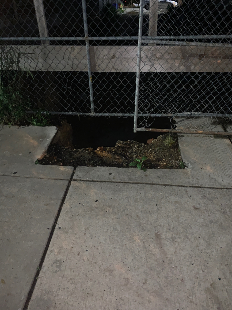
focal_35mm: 27
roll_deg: +1.2
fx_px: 241
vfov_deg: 65.3
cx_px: 117
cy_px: 153
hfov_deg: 51.4
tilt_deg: -32.2
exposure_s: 1/4
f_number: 1.8
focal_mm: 4.25
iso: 400
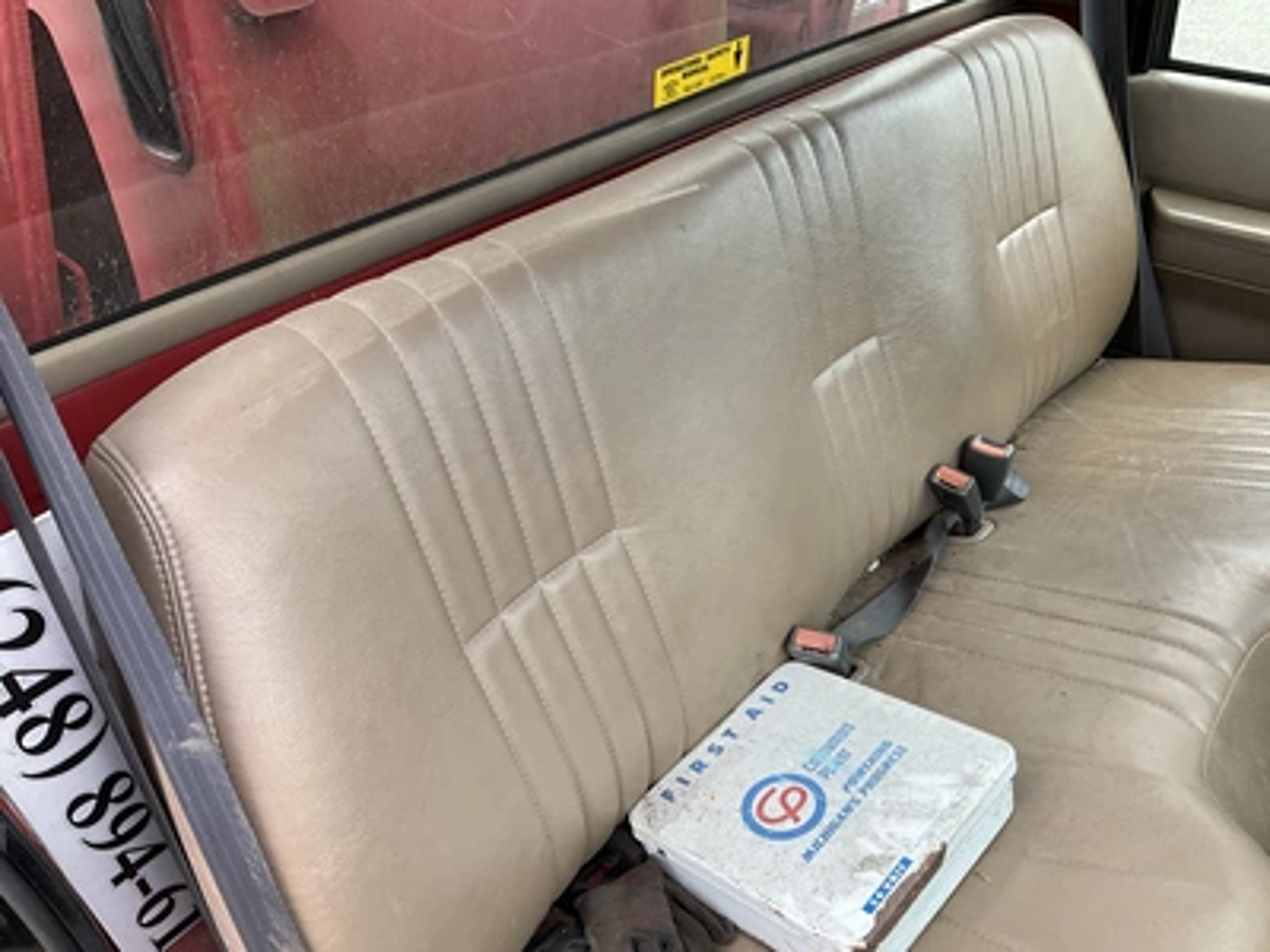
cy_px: 476
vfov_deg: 48.2
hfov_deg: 61.7
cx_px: 635
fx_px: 1064
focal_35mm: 29
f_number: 1.8
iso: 25
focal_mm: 3
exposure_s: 1/122
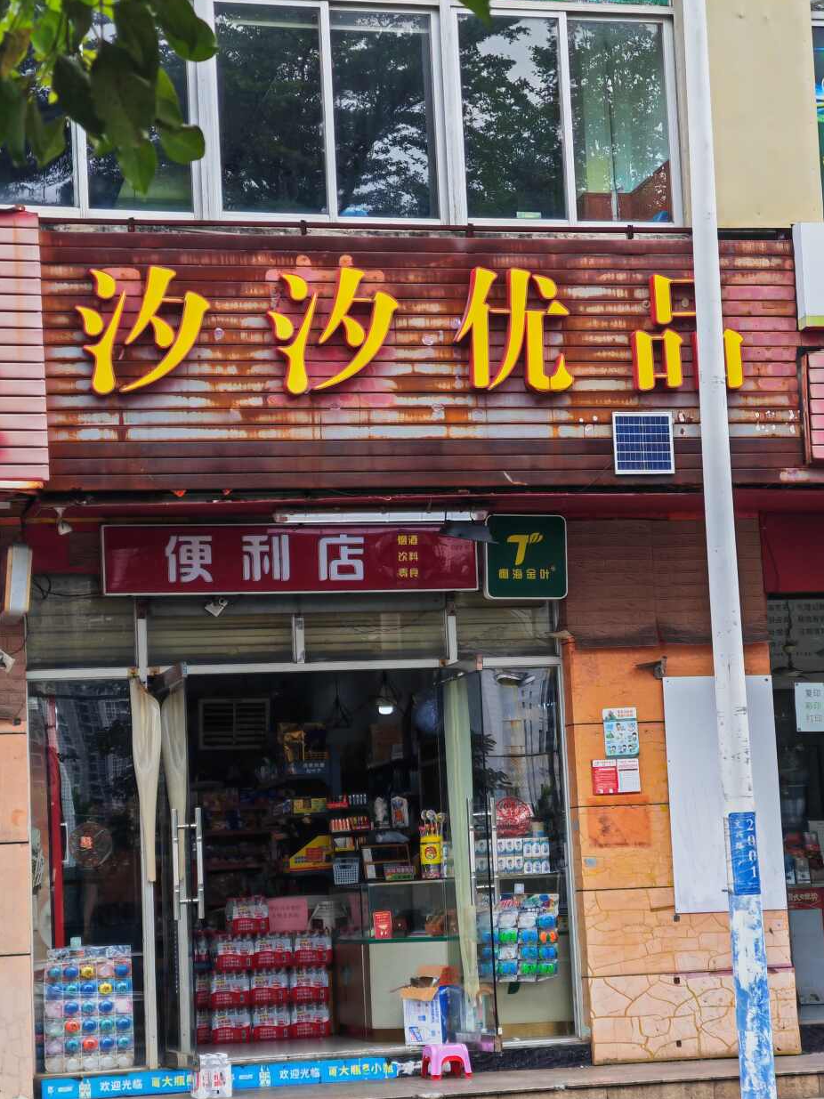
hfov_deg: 17.4
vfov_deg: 23.0
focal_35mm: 85
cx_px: 411
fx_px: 2698
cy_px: 560
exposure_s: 1/100
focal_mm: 8.67
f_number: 2.4
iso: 50
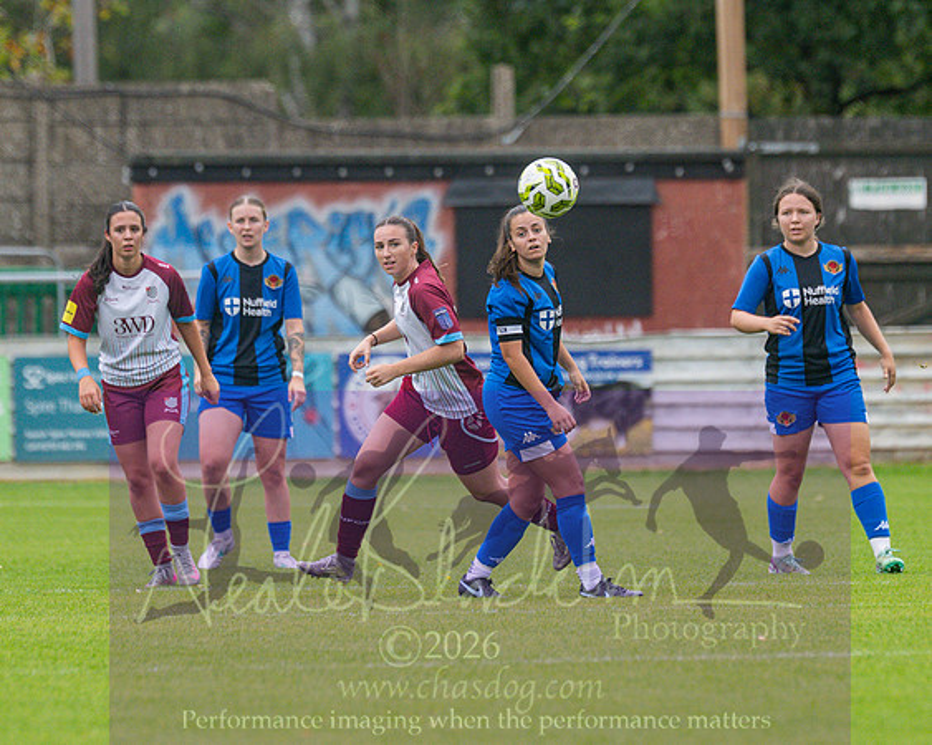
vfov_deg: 2.4
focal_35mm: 652
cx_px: 445
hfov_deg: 3.0
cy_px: 321
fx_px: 17985
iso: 800
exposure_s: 1/1250
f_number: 4
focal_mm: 300
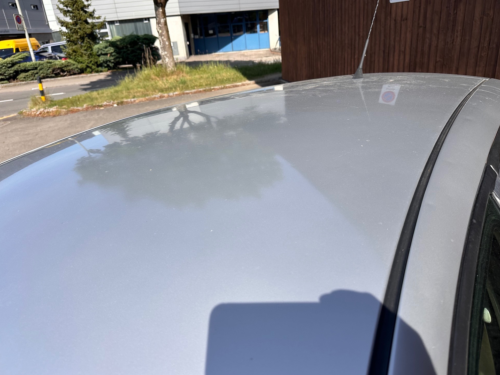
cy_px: 187
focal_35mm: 25
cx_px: 254
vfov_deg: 54.9
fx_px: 361
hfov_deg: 69.4
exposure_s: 1/4016
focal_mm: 6.86
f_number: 1.78
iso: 80
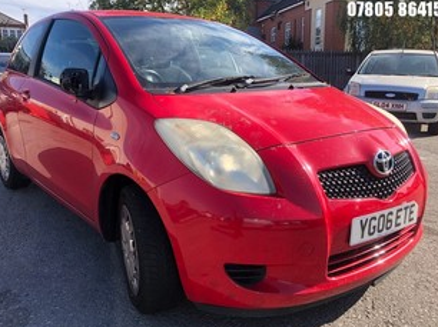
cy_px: 168
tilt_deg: -9.7
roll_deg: +0.5
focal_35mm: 32
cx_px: 200
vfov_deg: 44.1
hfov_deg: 56.8
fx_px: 405
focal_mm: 3.99
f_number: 1.8
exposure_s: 1/706
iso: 20
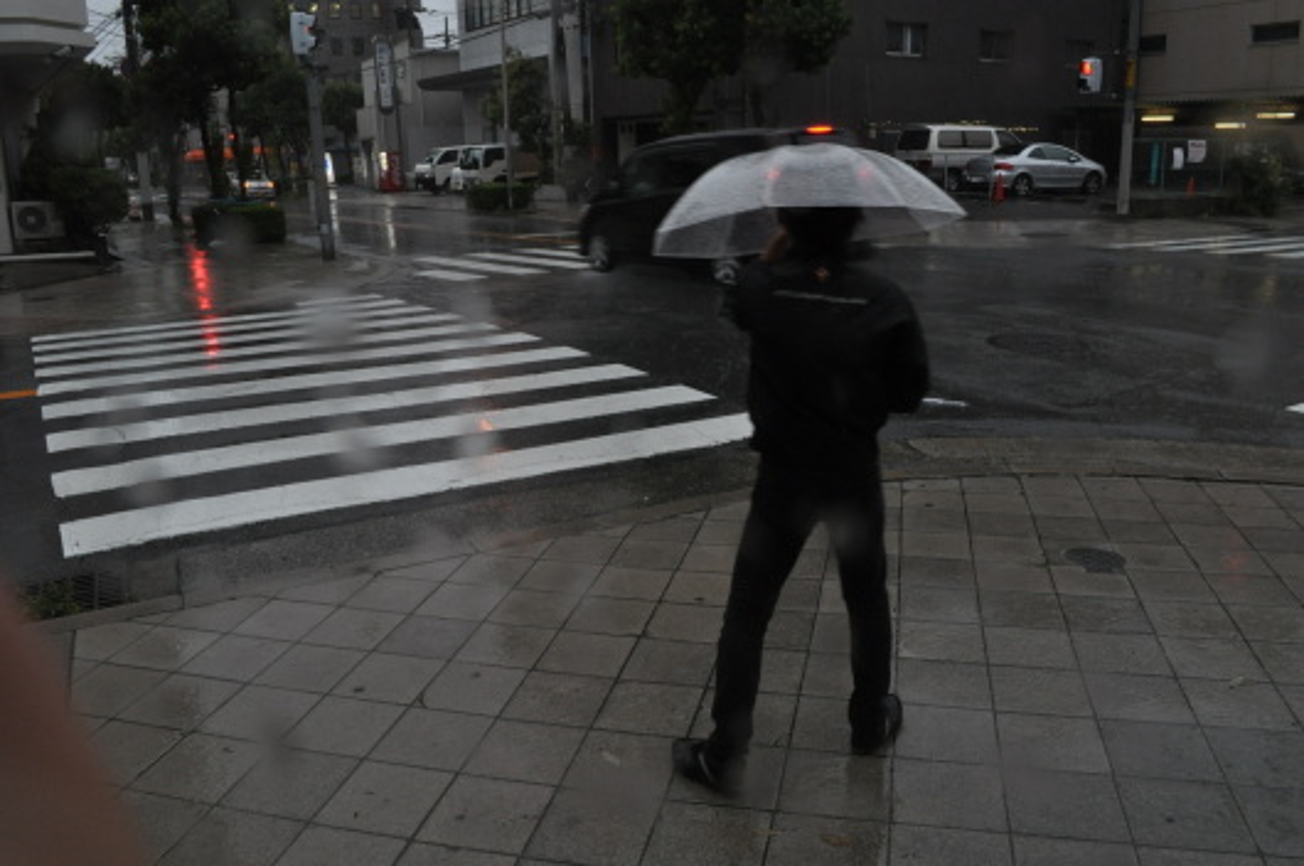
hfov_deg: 67.4
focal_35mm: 27
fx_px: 977
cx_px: 652
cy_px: 433
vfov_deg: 47.8
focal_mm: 18
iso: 800
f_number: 9
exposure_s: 1/50
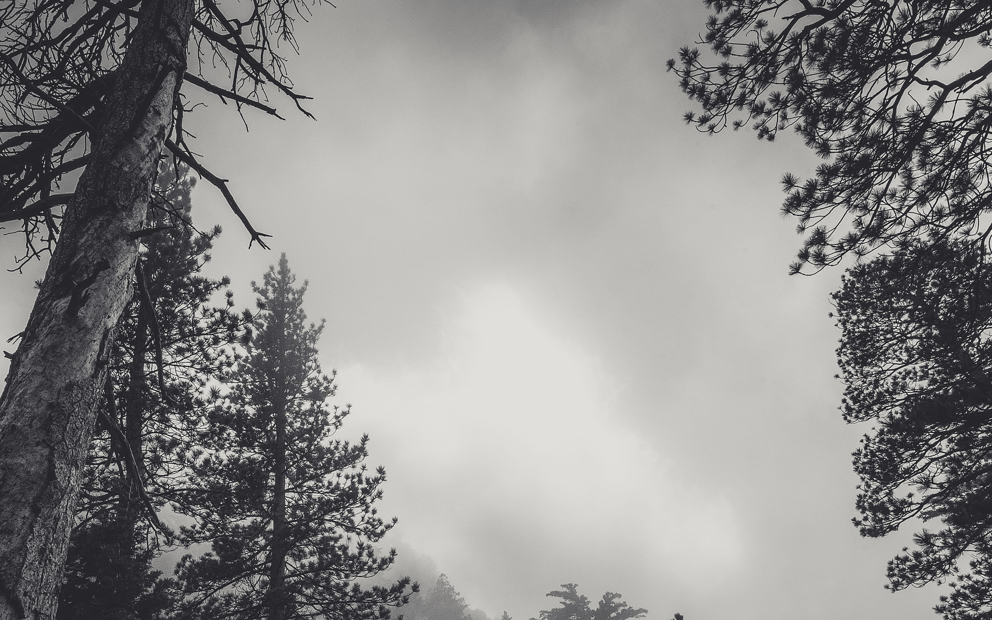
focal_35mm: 28
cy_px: 470
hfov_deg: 66.0
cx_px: 411
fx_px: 757
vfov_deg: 43.0
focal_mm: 17
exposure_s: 1/400
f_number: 20
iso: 250
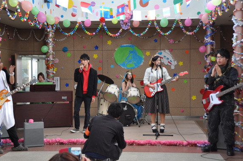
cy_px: 84
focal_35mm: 63
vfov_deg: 21.5
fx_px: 425
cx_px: 116
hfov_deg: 31.9
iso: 500
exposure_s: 1/60
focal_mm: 38
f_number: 4.2
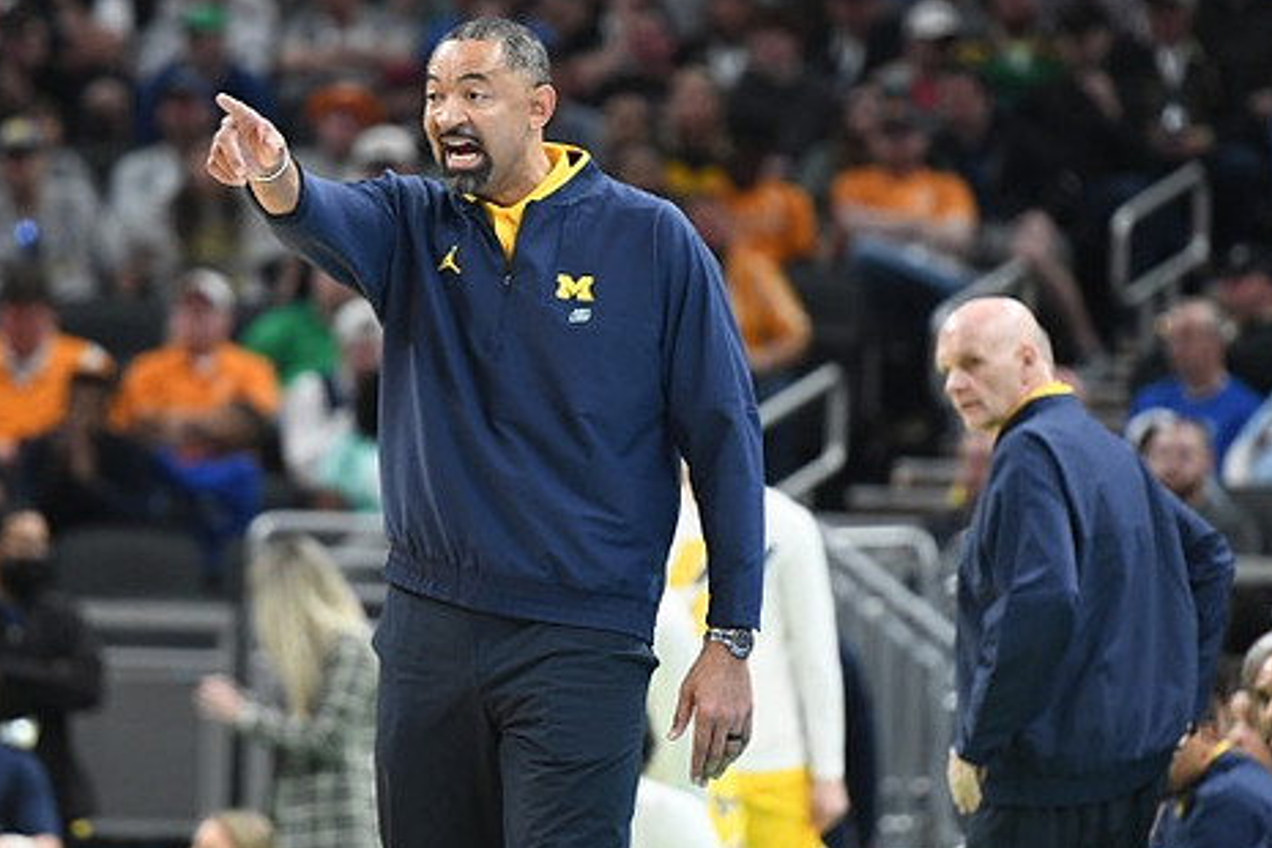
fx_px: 13214
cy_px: 361
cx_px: 522
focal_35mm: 374
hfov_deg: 5.5
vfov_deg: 3.7
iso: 3200
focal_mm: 200
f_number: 2.8
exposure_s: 1/800
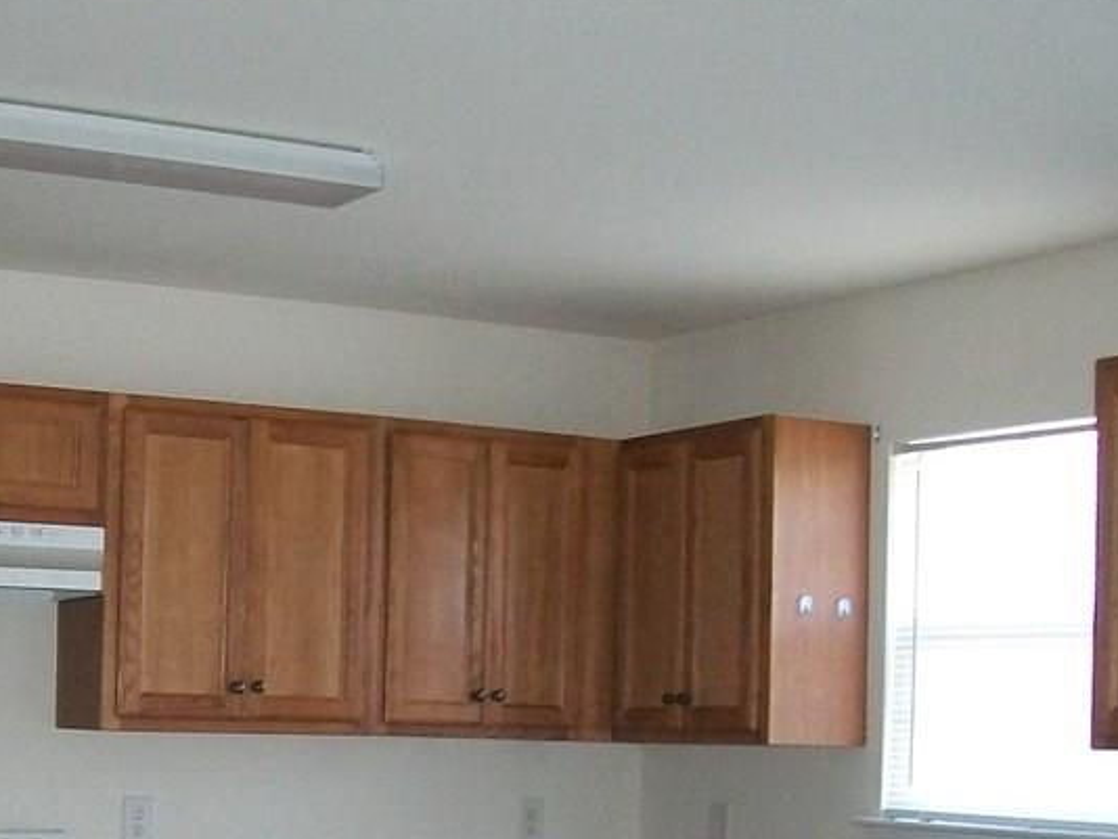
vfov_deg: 20.8
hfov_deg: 27.7
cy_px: 789
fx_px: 2230
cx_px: 260
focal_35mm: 69
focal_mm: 6
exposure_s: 1/30
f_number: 2.7
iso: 240
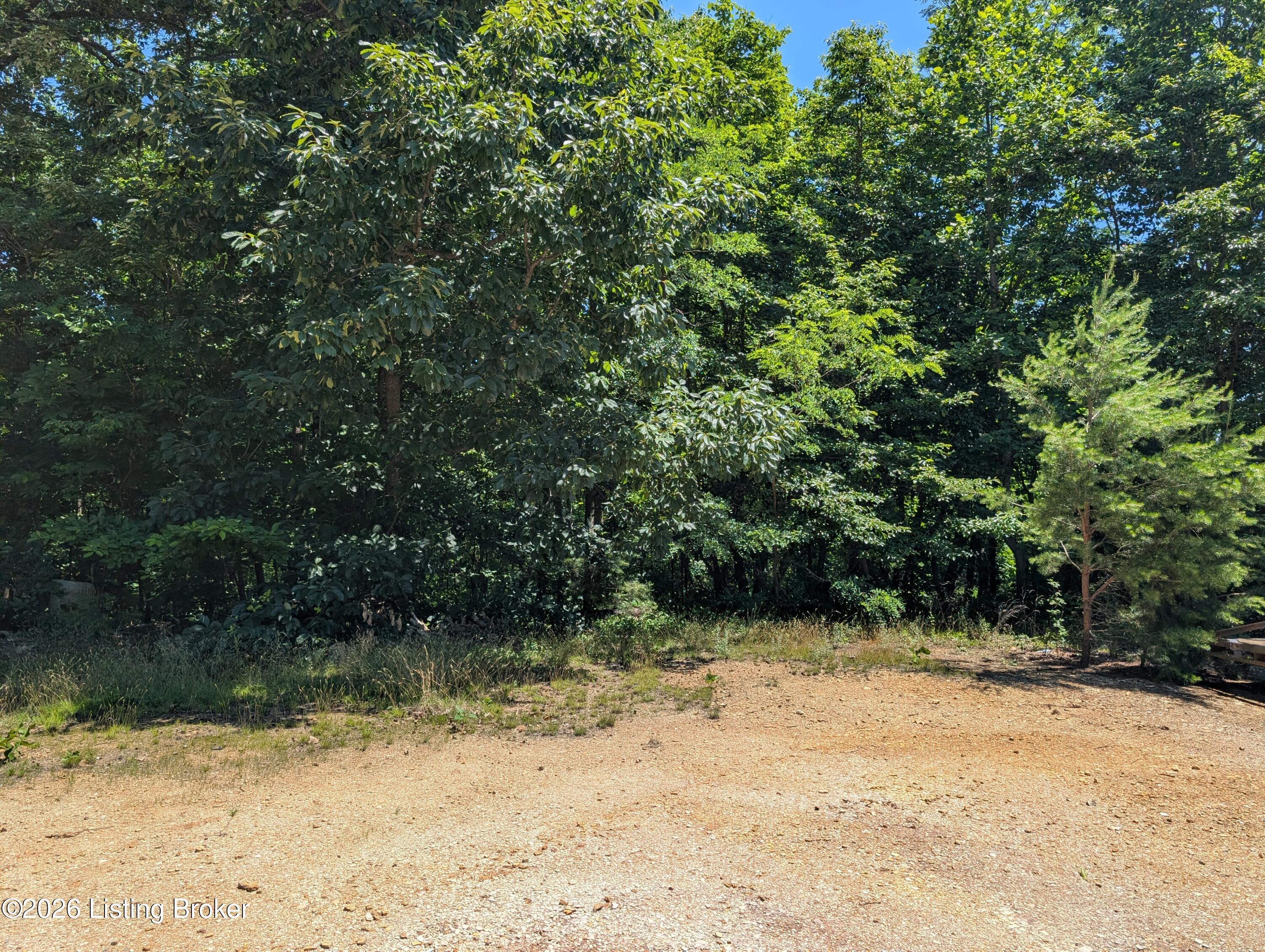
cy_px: 476
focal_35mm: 24
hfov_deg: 71.5
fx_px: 878
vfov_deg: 56.9
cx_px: 632
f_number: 1.68
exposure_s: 1/725
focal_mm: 6.9
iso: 21
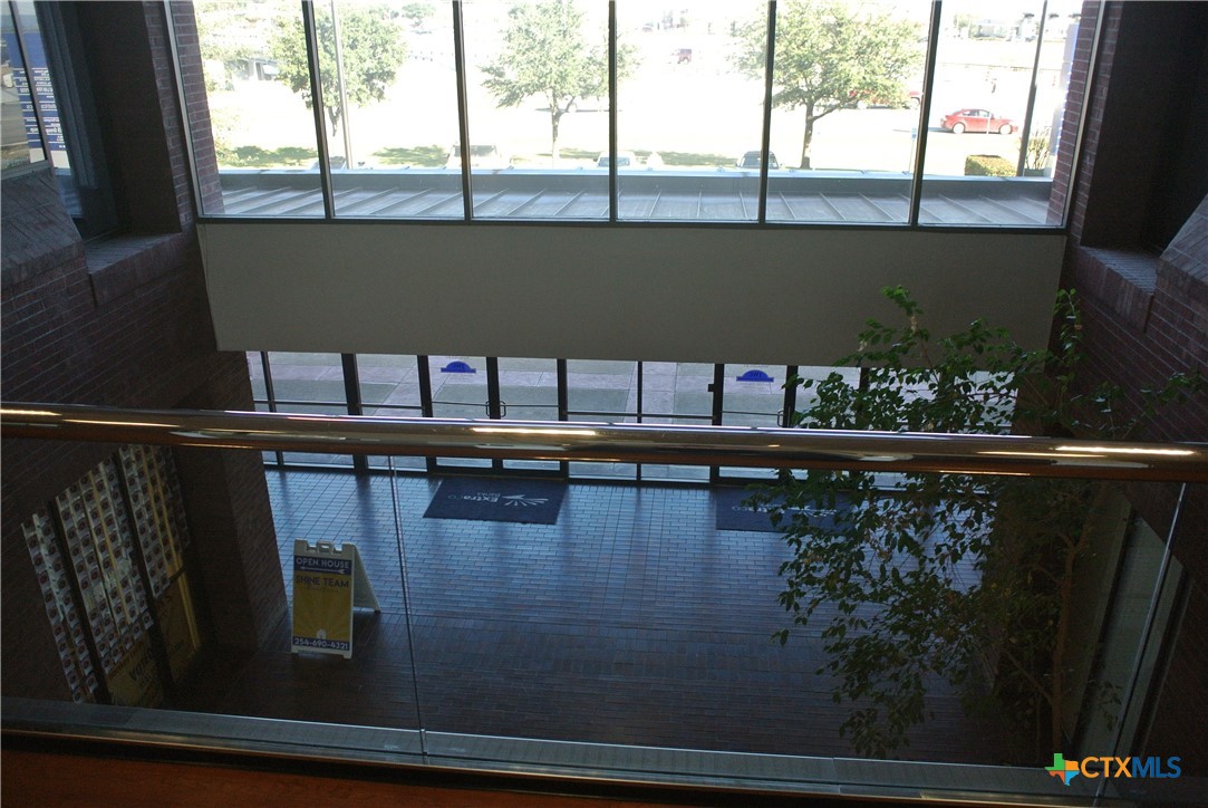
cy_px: 404
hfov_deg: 67.3
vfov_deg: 48.0
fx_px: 907
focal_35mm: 27
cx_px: 604
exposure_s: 1/250
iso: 360
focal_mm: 10
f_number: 2.8
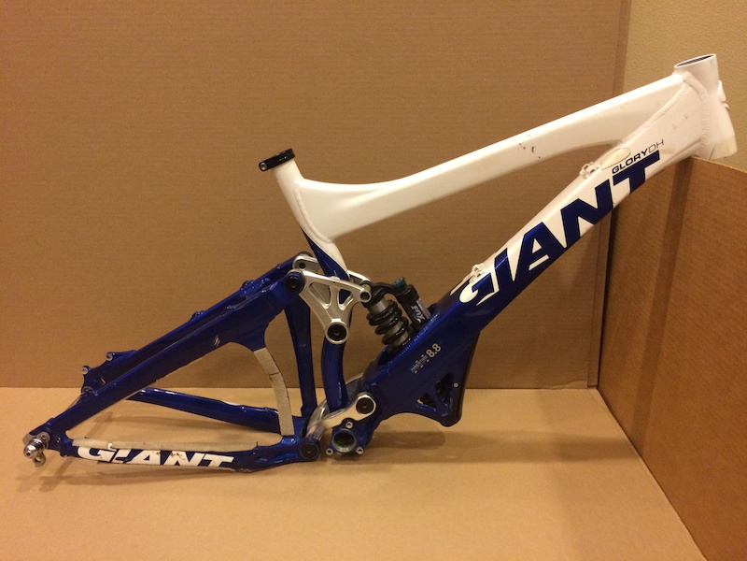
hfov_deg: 61.7
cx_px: 374
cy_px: 280
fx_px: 626
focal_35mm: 29
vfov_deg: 48.2
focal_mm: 4.15
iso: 250
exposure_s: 1/30
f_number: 2.2
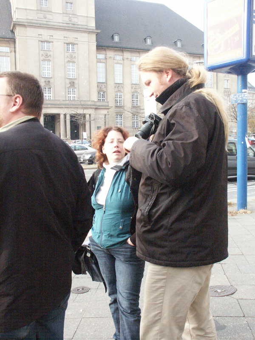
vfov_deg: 58.4
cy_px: 170
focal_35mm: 31
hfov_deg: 45.4
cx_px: 128
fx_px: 304
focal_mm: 8.21
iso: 800
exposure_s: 1/250
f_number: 5.6
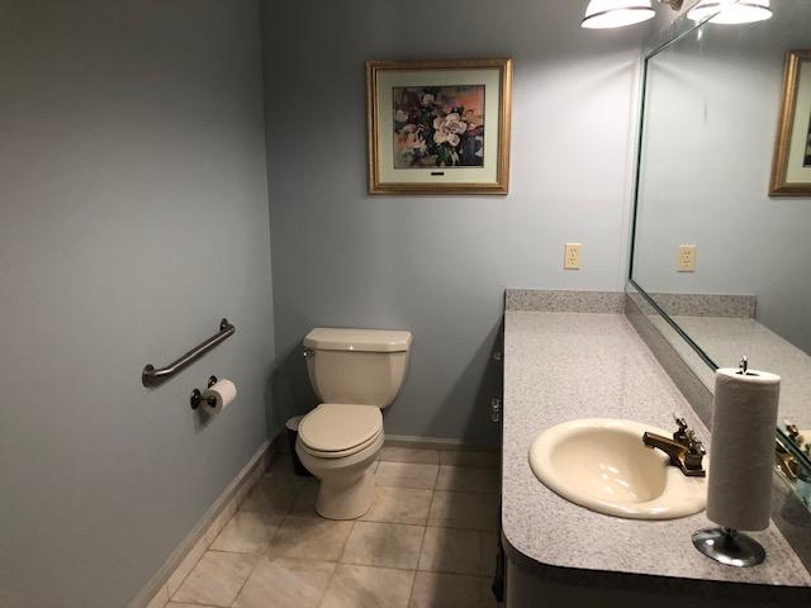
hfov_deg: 63.4
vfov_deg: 49.7
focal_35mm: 28
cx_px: 406
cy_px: 304
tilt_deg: -10.9
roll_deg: -1.0
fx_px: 656
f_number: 1.8
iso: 40
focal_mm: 3.99
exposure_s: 1/24
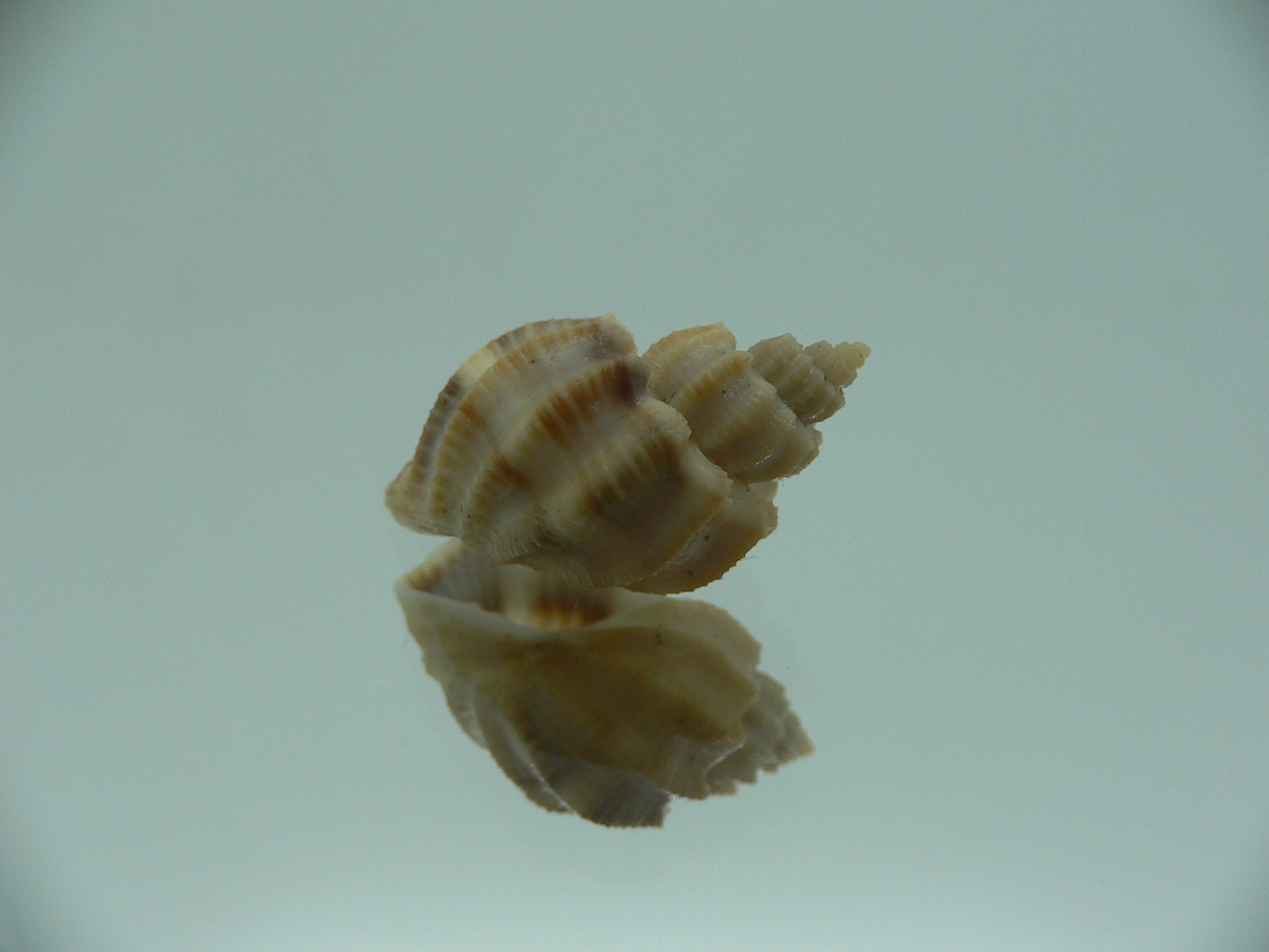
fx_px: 1283
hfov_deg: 52.6
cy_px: 476
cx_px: 634
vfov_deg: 40.7
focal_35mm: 35
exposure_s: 1/60
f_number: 2.8
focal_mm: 4.6
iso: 80
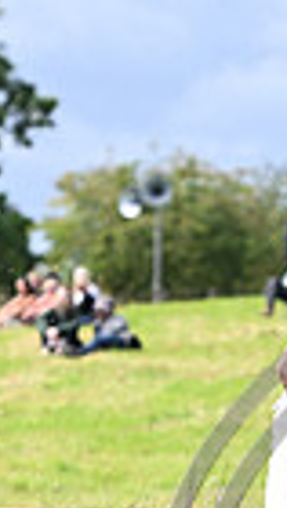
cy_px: 593
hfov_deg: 2.2
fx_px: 7599
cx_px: 480
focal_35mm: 563
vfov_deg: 3.8
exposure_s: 1/1250
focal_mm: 130
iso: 250
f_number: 4.5
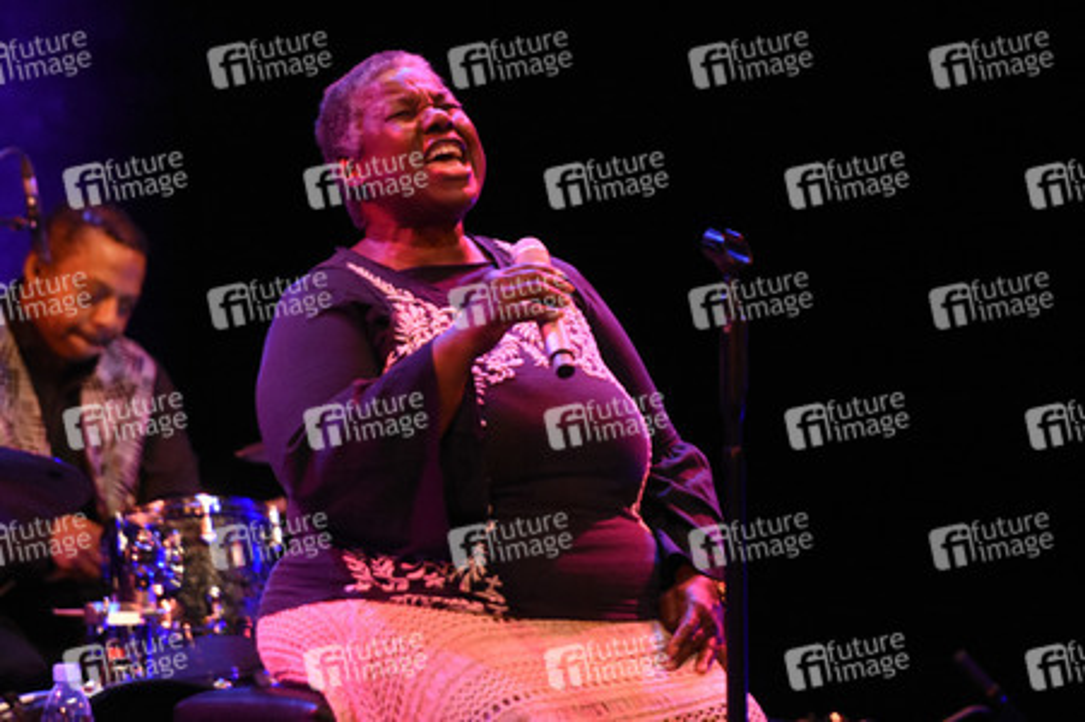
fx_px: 9035
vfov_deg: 4.6
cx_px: 542
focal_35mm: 300
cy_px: 361
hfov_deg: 6.9
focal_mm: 200
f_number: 2.8
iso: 6400
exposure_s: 1/100
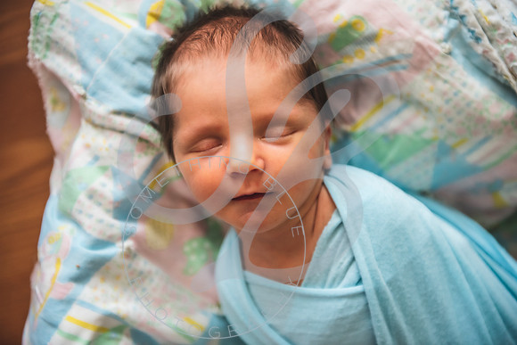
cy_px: 172
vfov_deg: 21.9
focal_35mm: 62
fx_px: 891
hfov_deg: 32.4
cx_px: 258
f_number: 2.8
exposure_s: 1/125
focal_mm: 62
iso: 1000
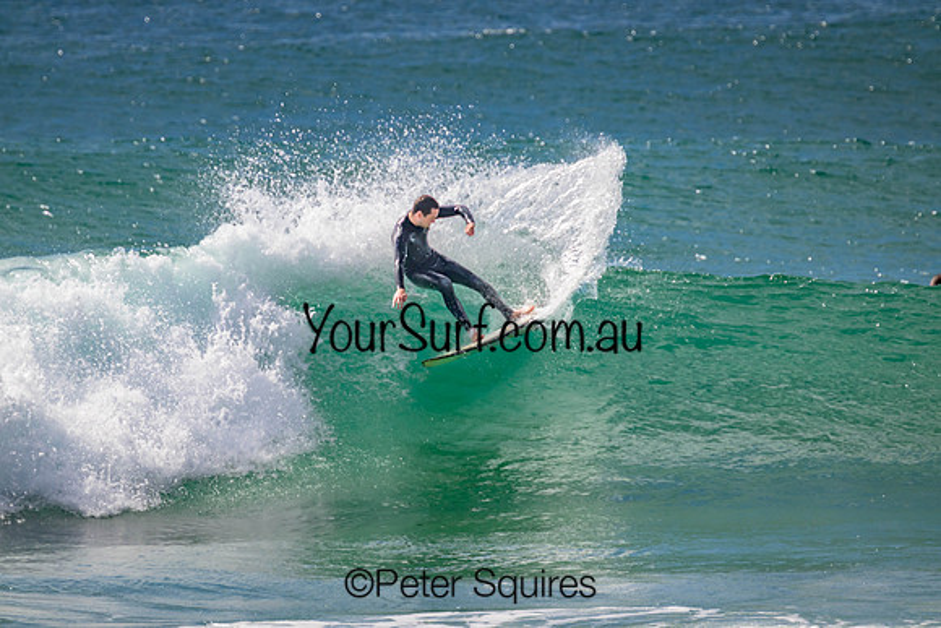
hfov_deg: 2.6
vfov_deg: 1.7
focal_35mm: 800
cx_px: 470
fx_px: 20915
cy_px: 314
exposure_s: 1/2000
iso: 900
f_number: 11
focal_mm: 800
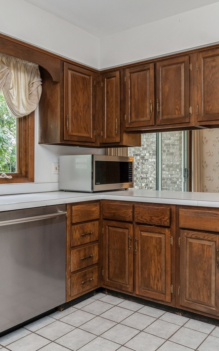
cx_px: 164
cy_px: 177
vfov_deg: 66.5
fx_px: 267
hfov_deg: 43.1
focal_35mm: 28
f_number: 8
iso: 250
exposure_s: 1/20
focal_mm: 12
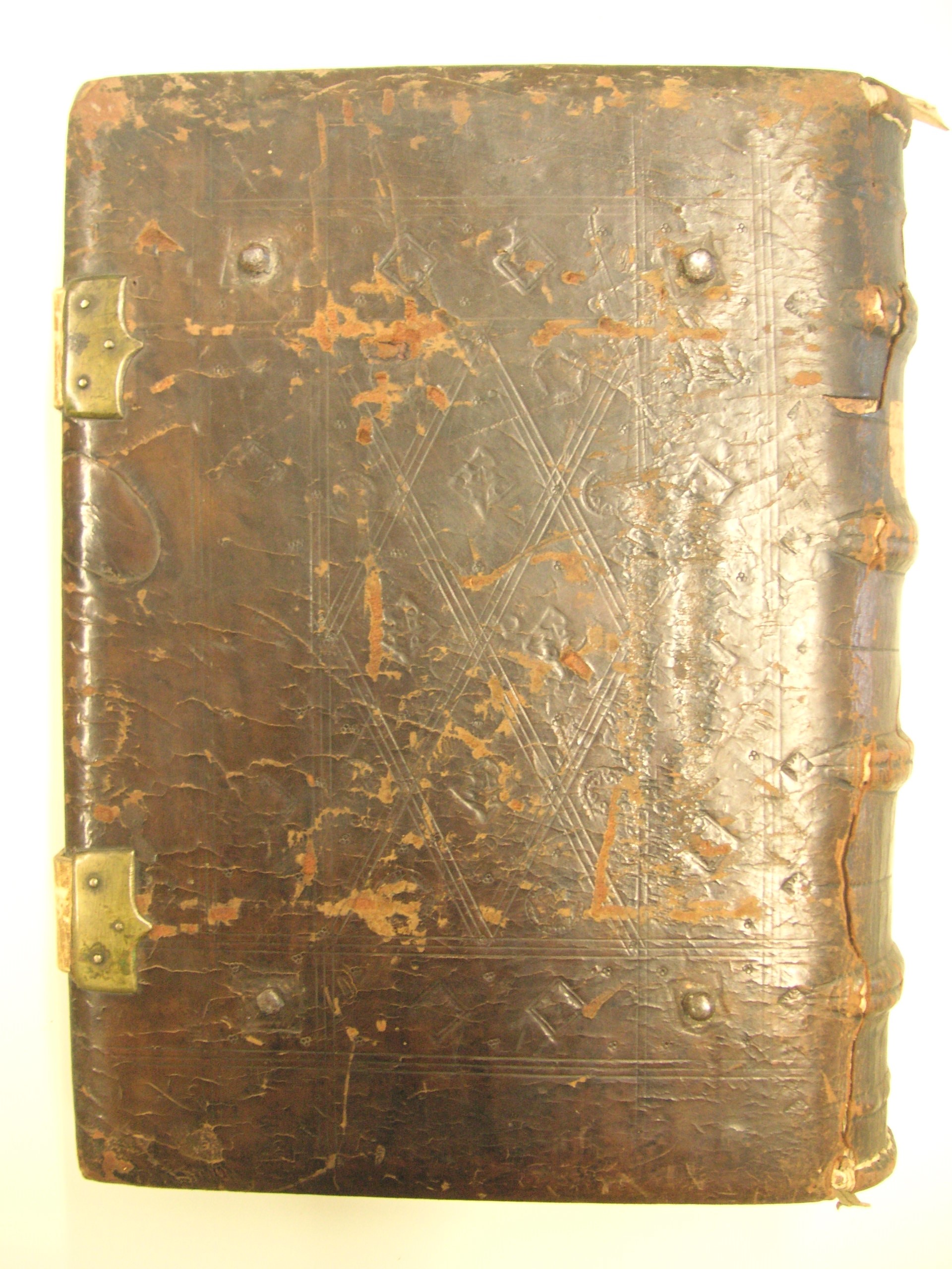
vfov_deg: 50.1
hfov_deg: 38.7
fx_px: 1357
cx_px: 476
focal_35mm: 37
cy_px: 634
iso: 100
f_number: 2.8
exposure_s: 1/20
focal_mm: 6.1
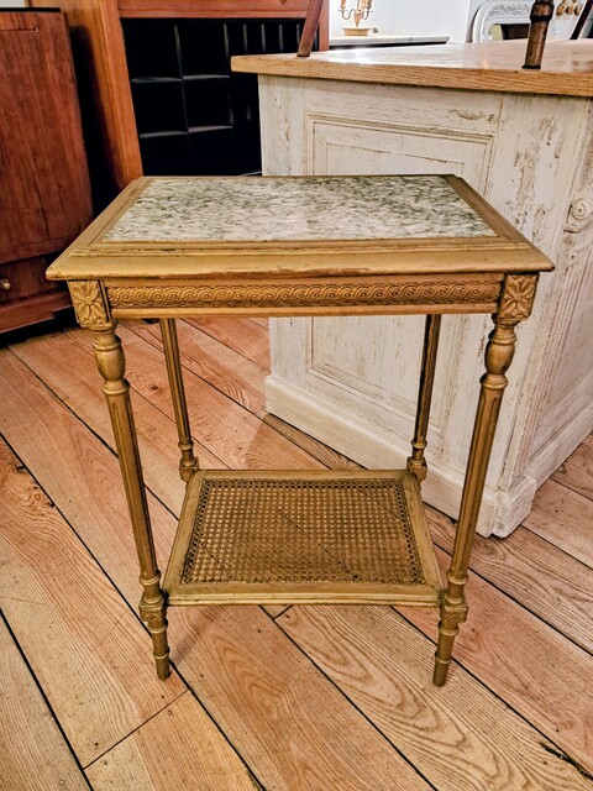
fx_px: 548
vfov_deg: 71.6
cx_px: 296
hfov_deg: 56.8
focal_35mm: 24
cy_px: 396
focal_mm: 5.23
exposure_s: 1/33
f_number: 1.8
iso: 500
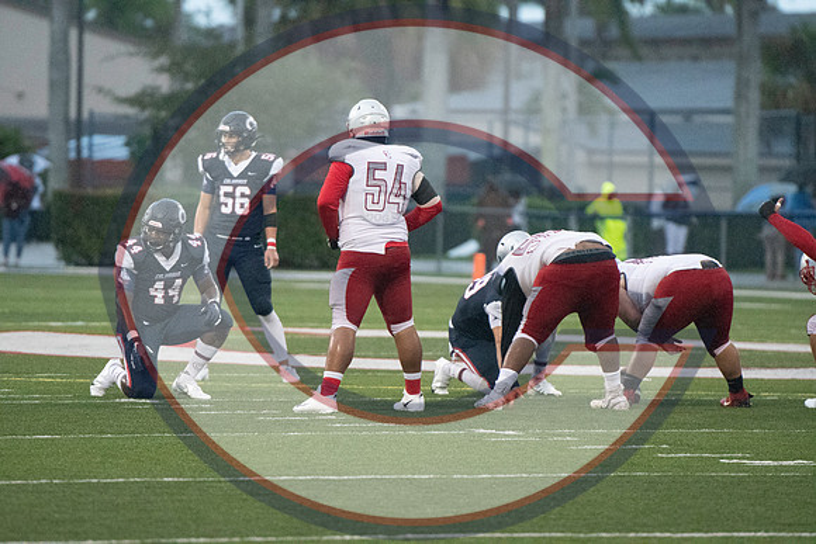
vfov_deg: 4.6
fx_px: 6801
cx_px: 408
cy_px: 272
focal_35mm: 300
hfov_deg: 6.9
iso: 11400
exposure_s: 1/2000
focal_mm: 200
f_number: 3.2
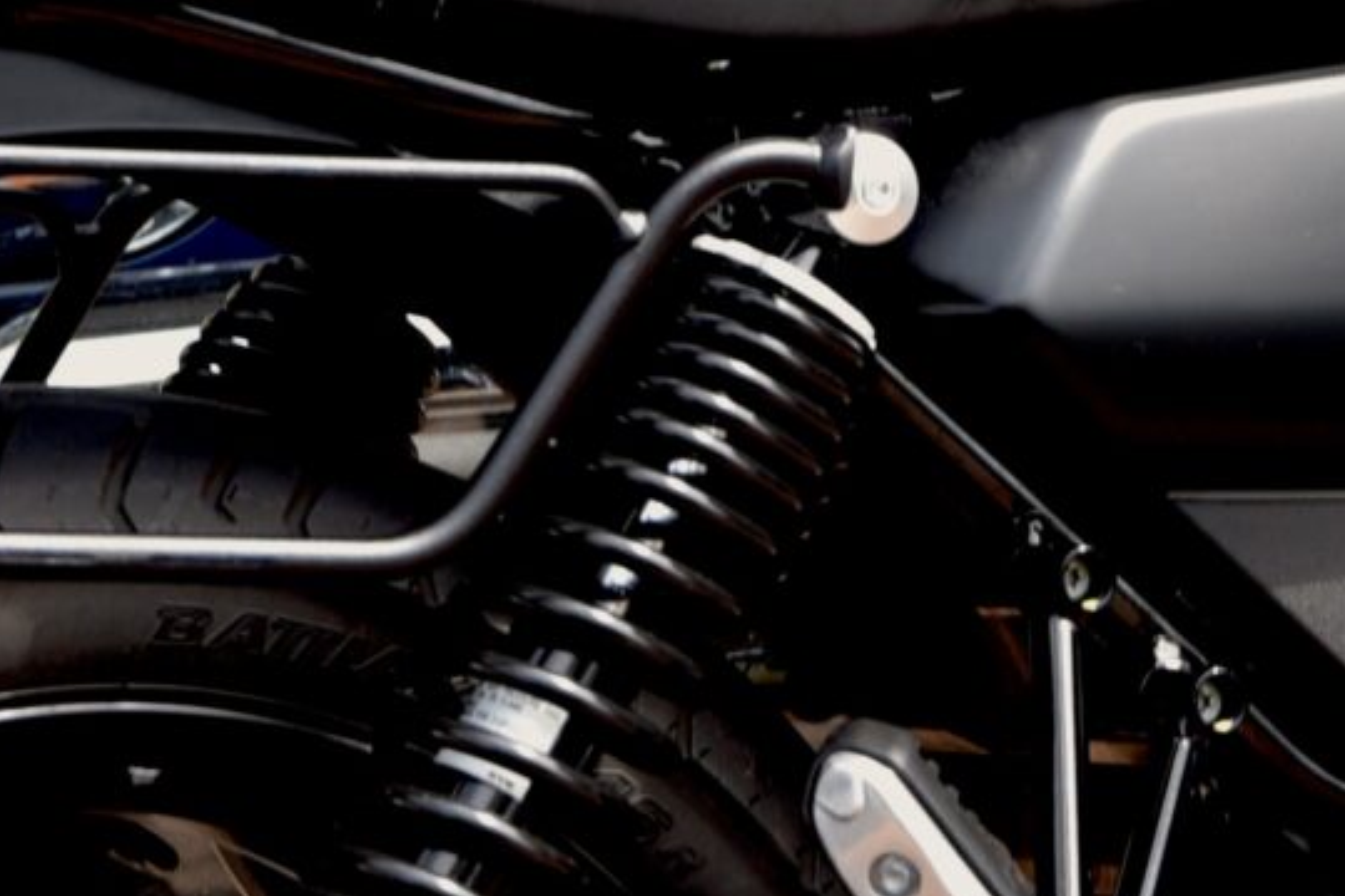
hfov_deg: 7.0
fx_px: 10983
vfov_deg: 4.7
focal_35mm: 294
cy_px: 253
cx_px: 1649
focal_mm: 62
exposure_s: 1/125
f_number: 5.6
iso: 100
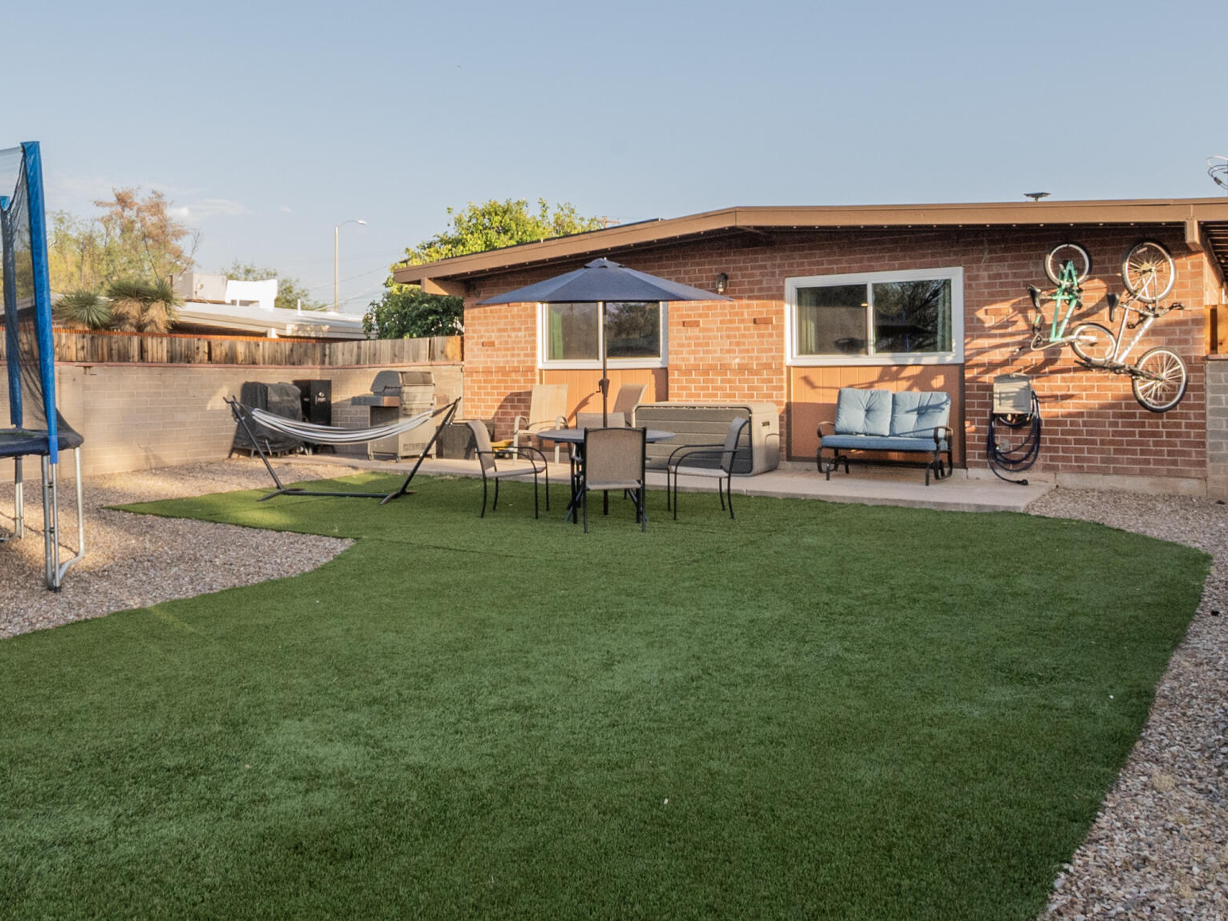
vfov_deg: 49.4
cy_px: 356
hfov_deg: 63.1
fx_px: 993
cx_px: 521
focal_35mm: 28
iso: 800
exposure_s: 1/125
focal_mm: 10
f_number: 16
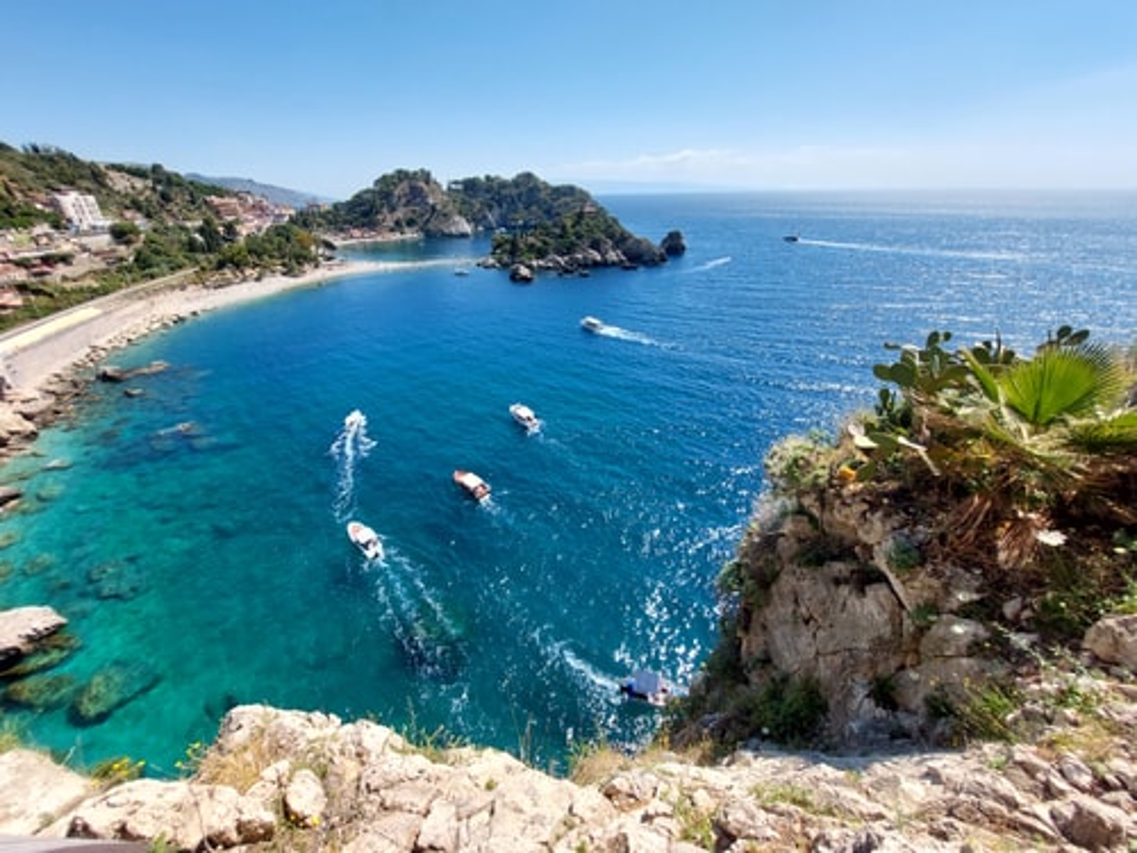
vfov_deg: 89.9
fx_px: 427
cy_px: 426
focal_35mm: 13
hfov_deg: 106.2
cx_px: 568
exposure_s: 1/898
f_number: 2.2
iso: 50
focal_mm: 1.74
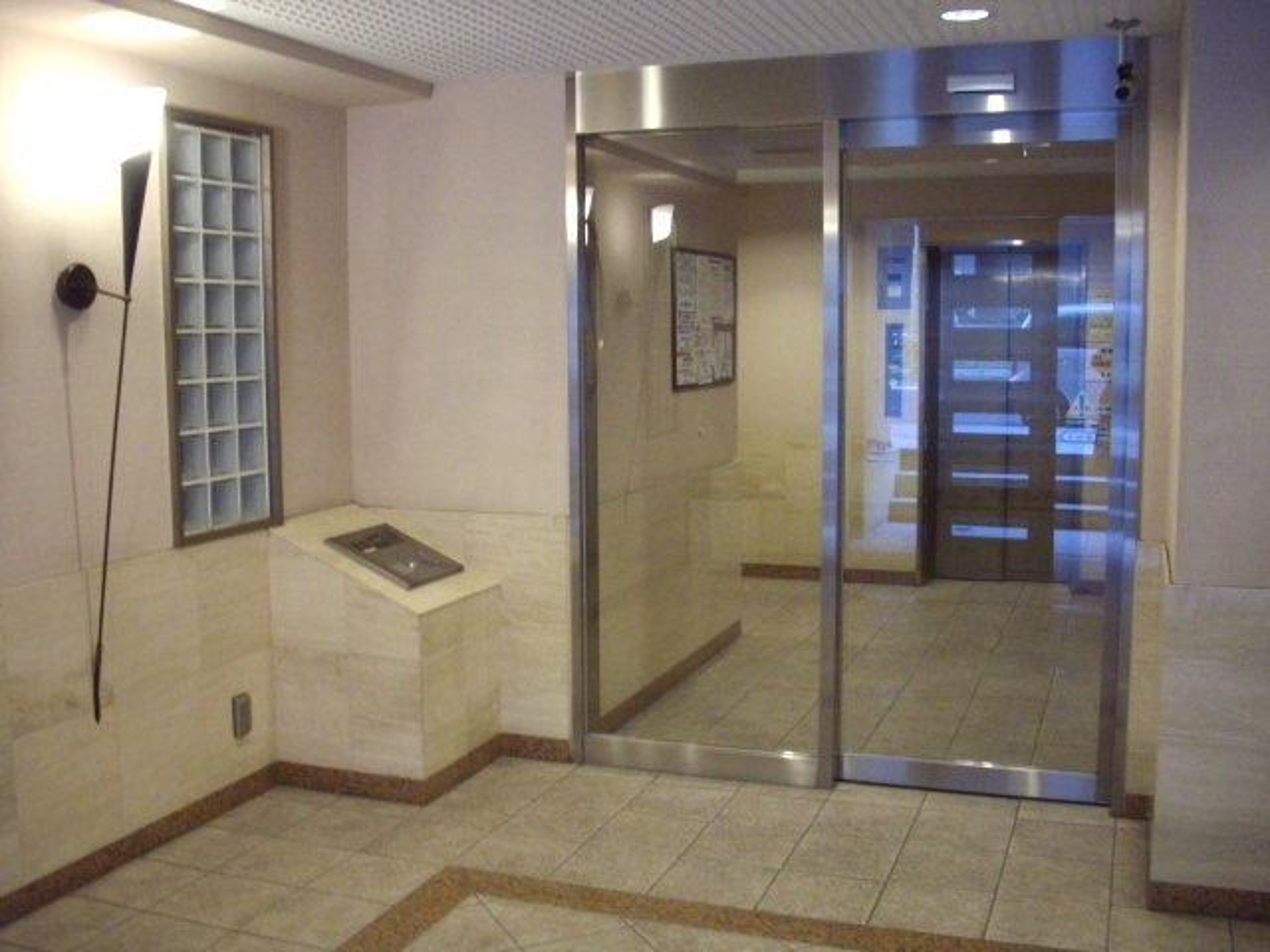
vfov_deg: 38.7
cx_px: 635
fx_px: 1357
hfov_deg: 50.1
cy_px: 476
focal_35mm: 37
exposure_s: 1/20
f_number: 2.8
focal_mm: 6.2
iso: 400
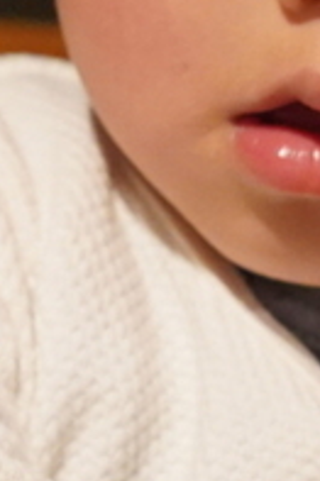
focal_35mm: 336
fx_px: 4488
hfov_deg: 4.1
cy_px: 12
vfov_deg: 6.1
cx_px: 213
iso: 6400
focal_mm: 55
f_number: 4.5
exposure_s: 1/100
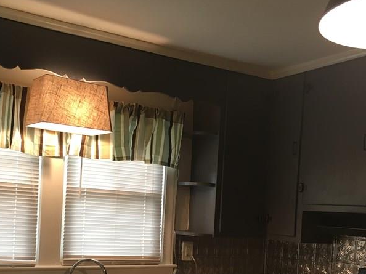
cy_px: 214
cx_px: 160
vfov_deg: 28.5
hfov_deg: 38.1
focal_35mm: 50
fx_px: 528
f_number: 2.2
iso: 64
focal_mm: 4.15
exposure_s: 1/30
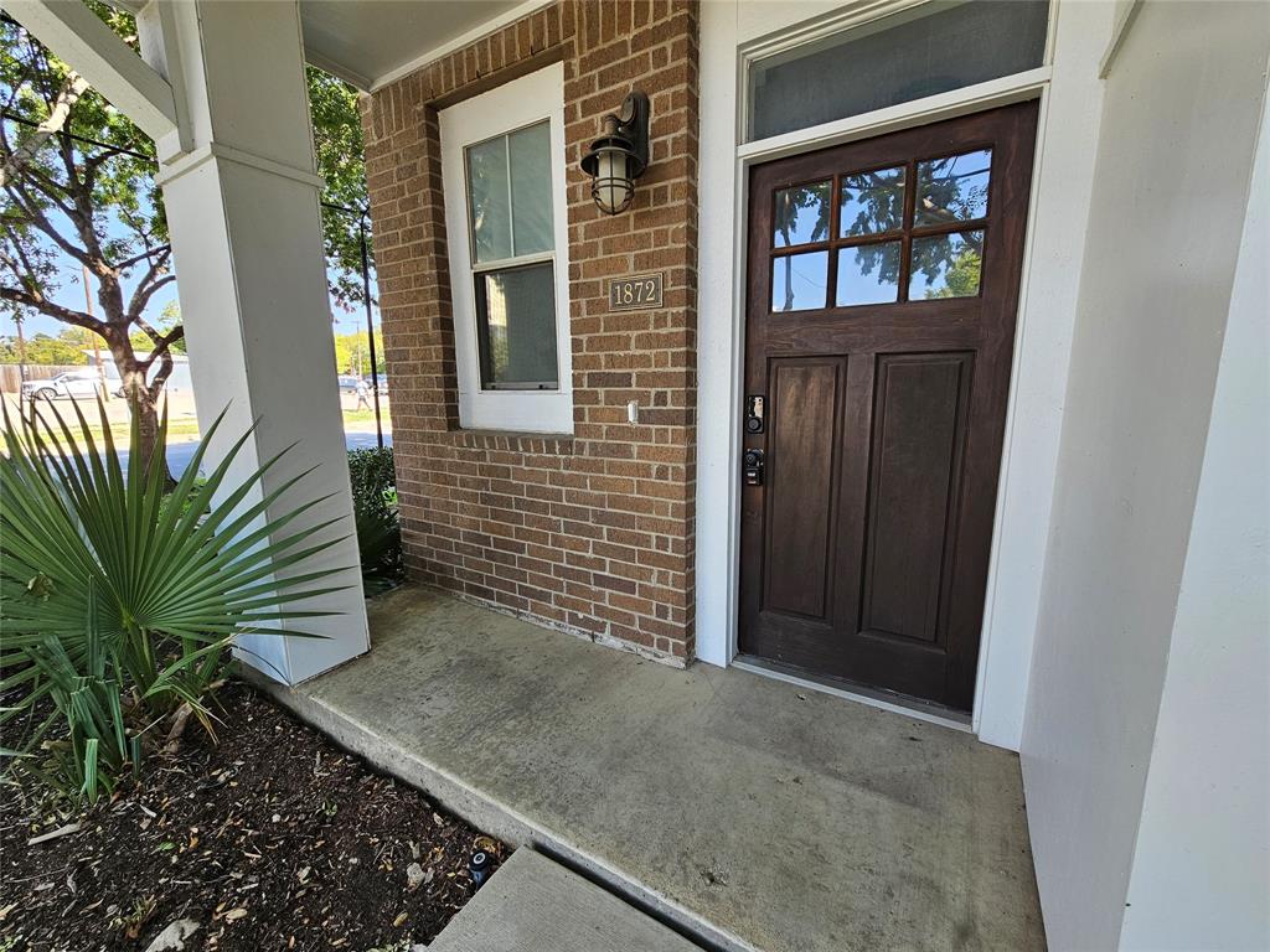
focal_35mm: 13
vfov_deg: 89.9
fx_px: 477
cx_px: 635
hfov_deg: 106.2
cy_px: 476
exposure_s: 1/120
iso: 50
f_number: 2.2
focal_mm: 2.2
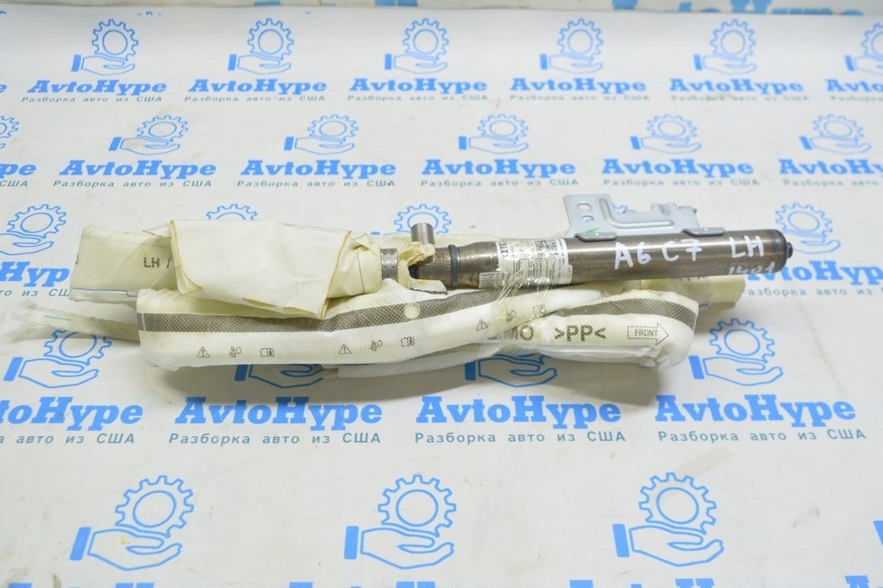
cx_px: 442
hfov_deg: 53.2
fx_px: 882
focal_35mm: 36
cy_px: 294
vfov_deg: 36.8
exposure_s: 1/20
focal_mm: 24
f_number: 5.6
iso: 400
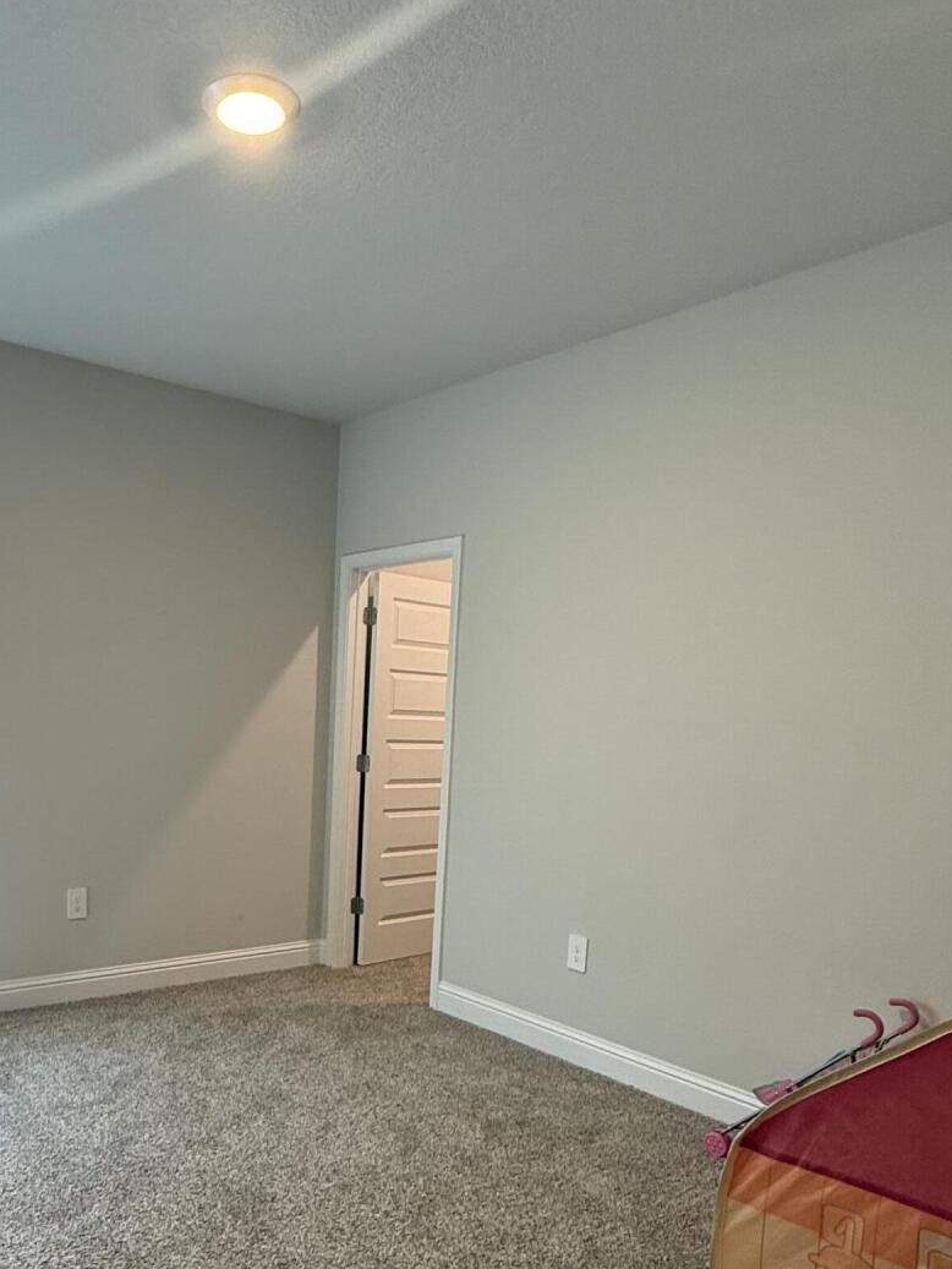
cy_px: 810
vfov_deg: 64.2
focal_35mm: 27
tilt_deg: -5.7
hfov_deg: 50.2
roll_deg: -1.4
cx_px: 301
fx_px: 990
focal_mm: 2.22
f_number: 2.2
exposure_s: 1/60
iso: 200
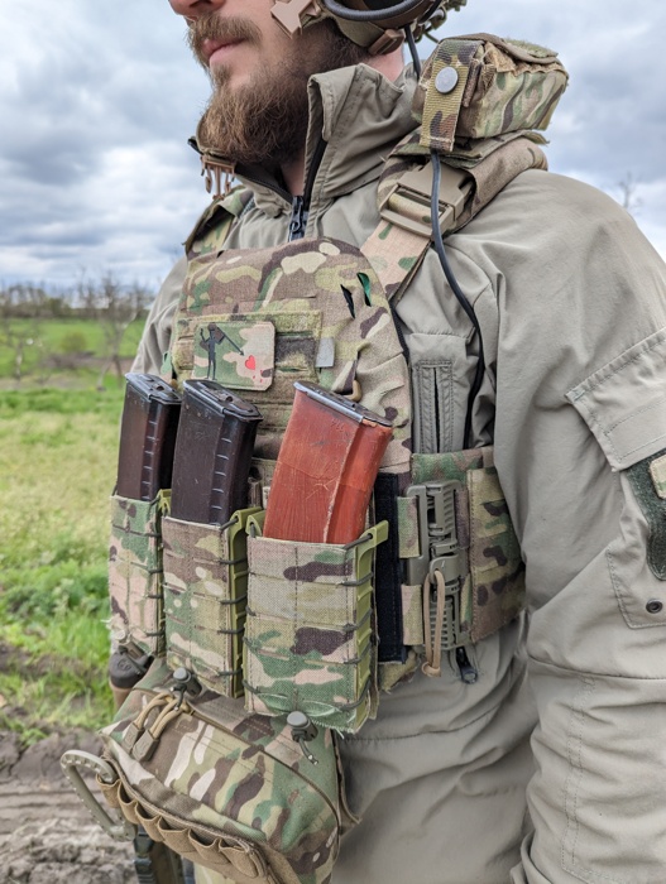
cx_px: 333
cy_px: 442
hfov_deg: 56.9
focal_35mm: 24
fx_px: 614
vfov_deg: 71.5
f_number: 1.85
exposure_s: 1/494
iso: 31
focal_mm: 6.81
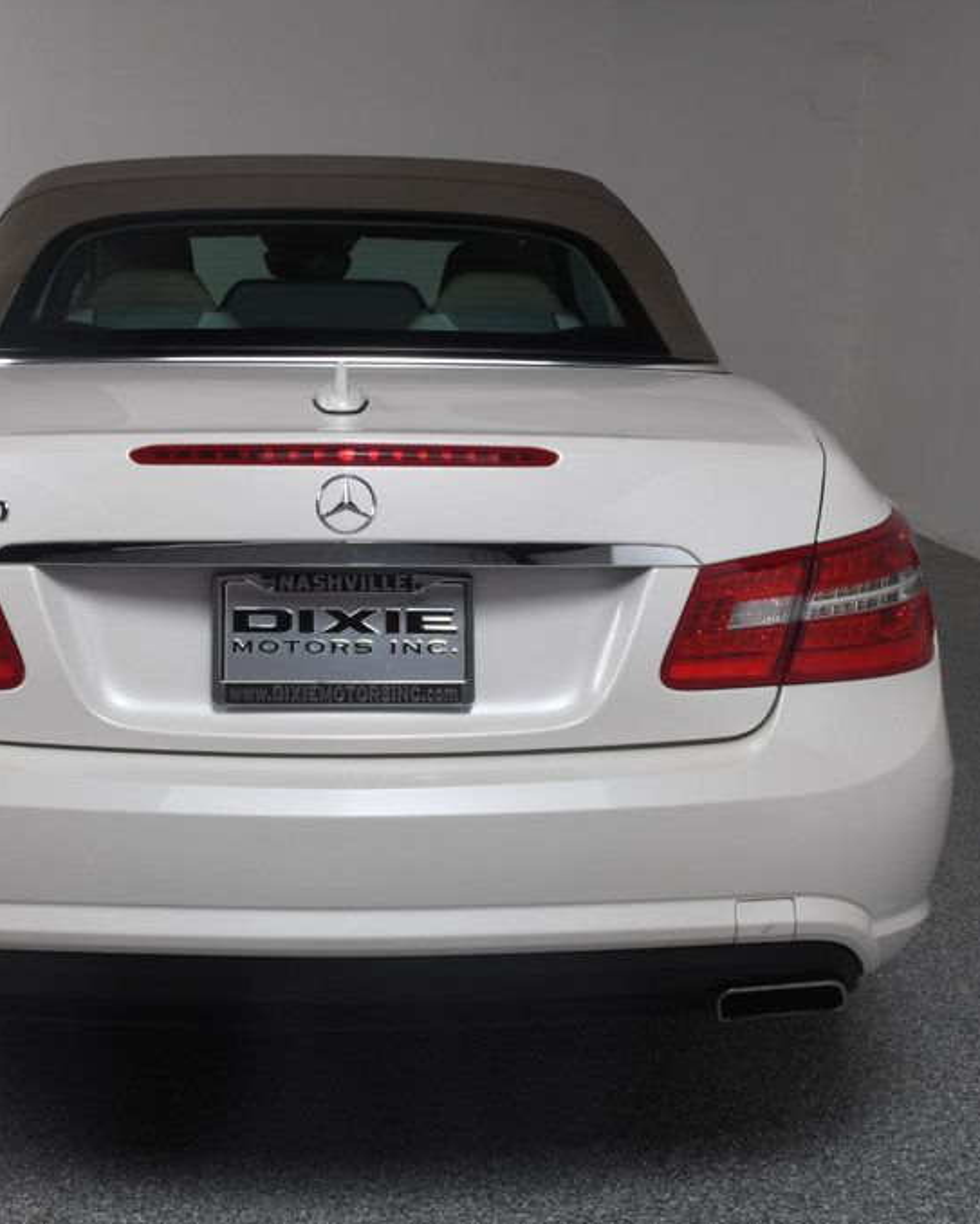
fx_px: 1848
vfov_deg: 36.6
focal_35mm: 51
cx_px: 343
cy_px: 610
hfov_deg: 29.5
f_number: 14
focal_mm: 24
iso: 100
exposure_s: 1/160
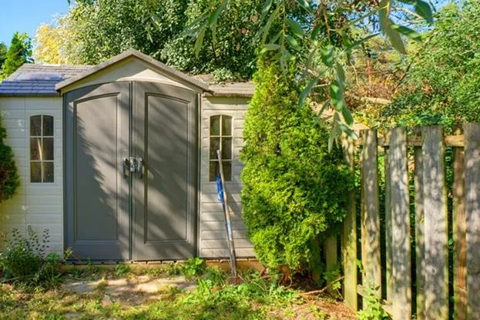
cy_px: 141
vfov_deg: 55.0
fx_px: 307
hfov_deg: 72.2
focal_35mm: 23
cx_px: 136
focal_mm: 14
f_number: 11
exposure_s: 1/40
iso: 500
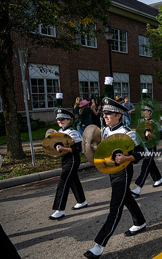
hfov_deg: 30.2
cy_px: 130
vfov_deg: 52.7
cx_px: 186
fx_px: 261
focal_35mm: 37
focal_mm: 24
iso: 125
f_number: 4
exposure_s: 1/1600
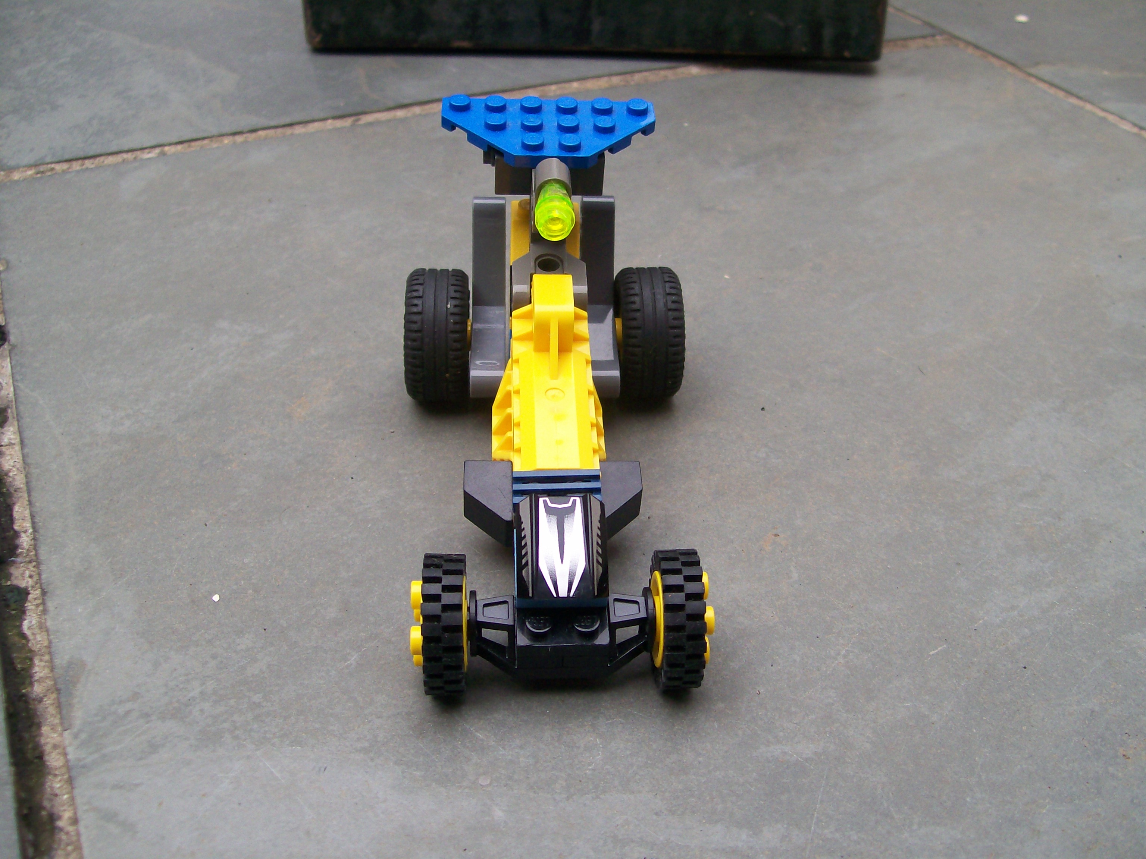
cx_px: 573
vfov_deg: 39.7
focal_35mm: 36
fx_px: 1192
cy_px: 430
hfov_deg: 51.4
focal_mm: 6
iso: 80
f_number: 2.7
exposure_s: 1/117
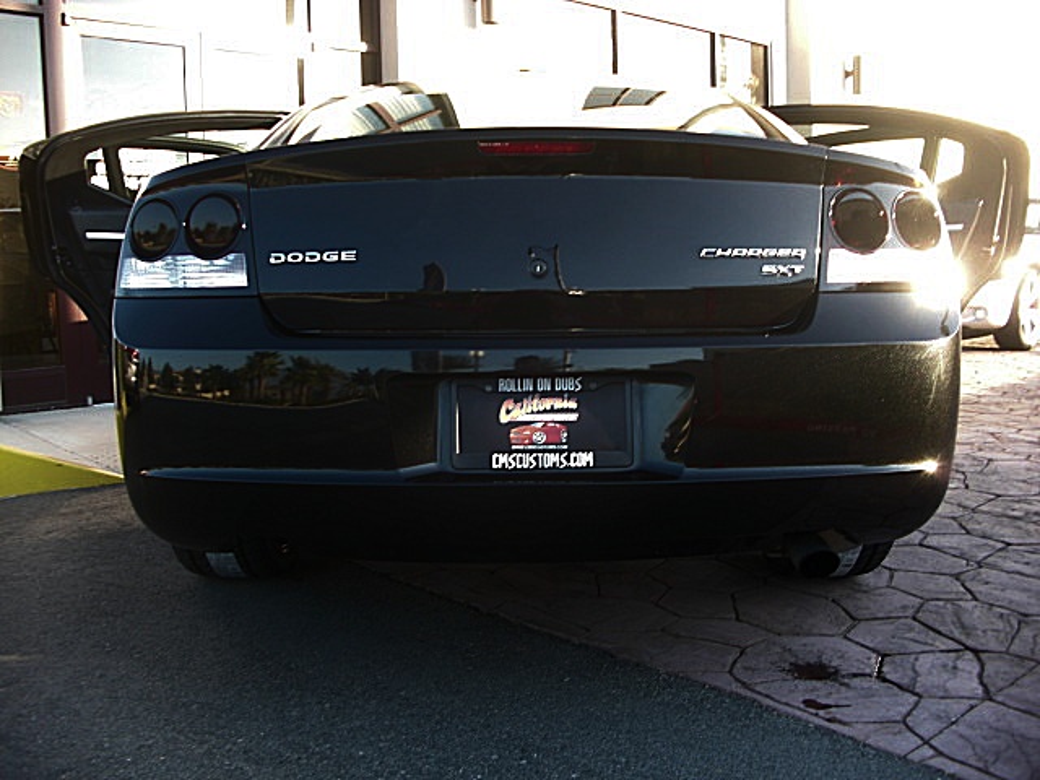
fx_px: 1082
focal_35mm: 36
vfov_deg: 39.7
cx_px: 520
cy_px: 390
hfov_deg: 51.4
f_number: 2.8
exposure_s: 1/60
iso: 50
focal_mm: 6.3
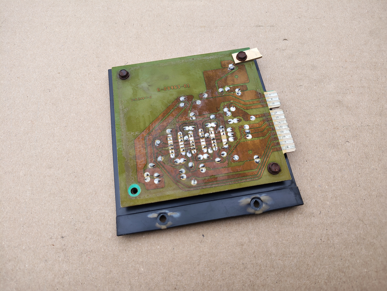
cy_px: 146
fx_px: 268
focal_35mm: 24
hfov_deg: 71.6
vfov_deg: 56.8
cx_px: 194
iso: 100
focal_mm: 5.56
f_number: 1.8
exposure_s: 1/633
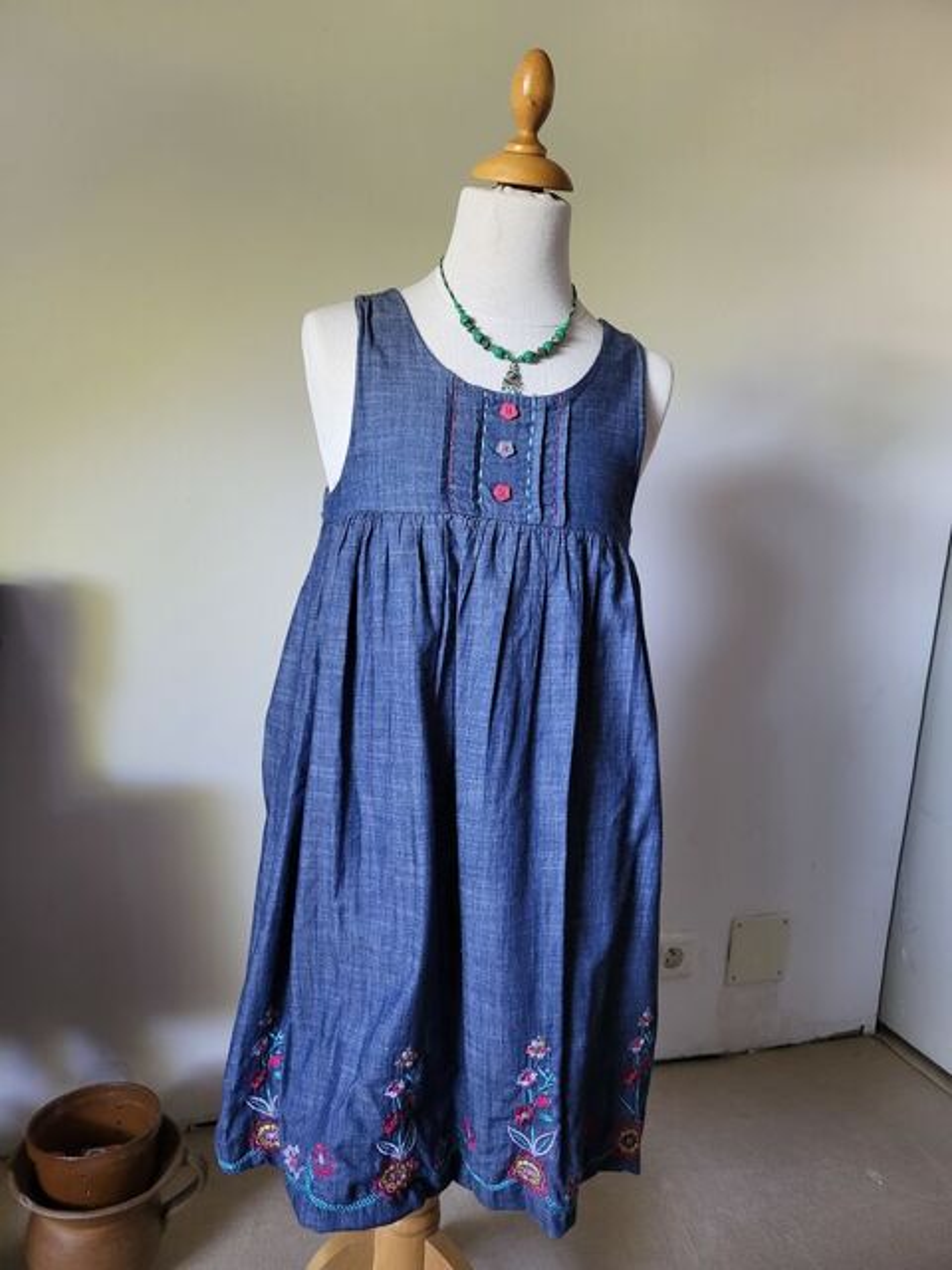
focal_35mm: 26
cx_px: 476
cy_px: 635
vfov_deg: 67.3
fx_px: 953
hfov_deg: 53.1
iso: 250
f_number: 1.8
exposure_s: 1/50
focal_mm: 5.4
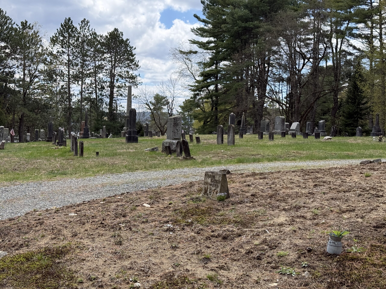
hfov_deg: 39.7
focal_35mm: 48
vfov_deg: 30.3
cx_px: 193
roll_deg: -2.0
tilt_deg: -1.1
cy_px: 144
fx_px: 535
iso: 80
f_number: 1.78
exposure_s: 1/2976
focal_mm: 6.76
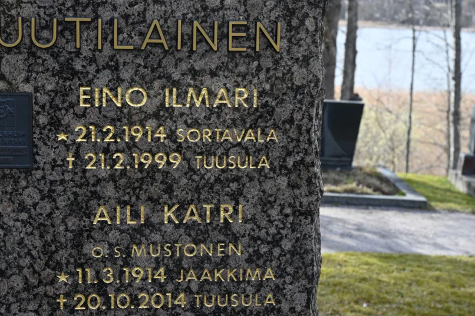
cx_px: 176
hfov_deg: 31.3
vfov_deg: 21.2
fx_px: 844
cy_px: 151
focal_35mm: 64
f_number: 5.6
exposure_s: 1/125
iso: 100
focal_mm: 43
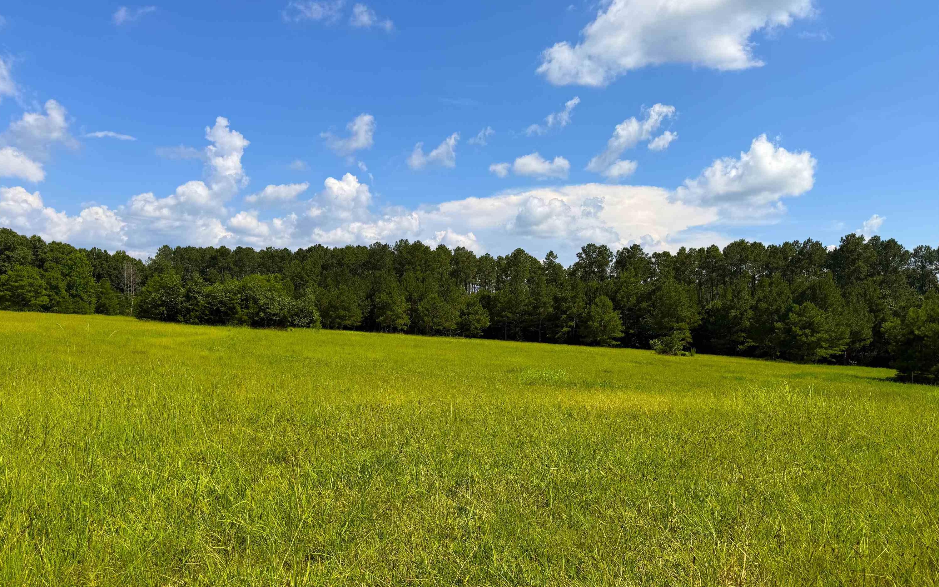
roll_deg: -2.3
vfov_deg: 47.5
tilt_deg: -1.7
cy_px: 330
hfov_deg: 70.4
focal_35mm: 26
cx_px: 461
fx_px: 665
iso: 80
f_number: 1.78
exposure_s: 1/6173
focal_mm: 6.76
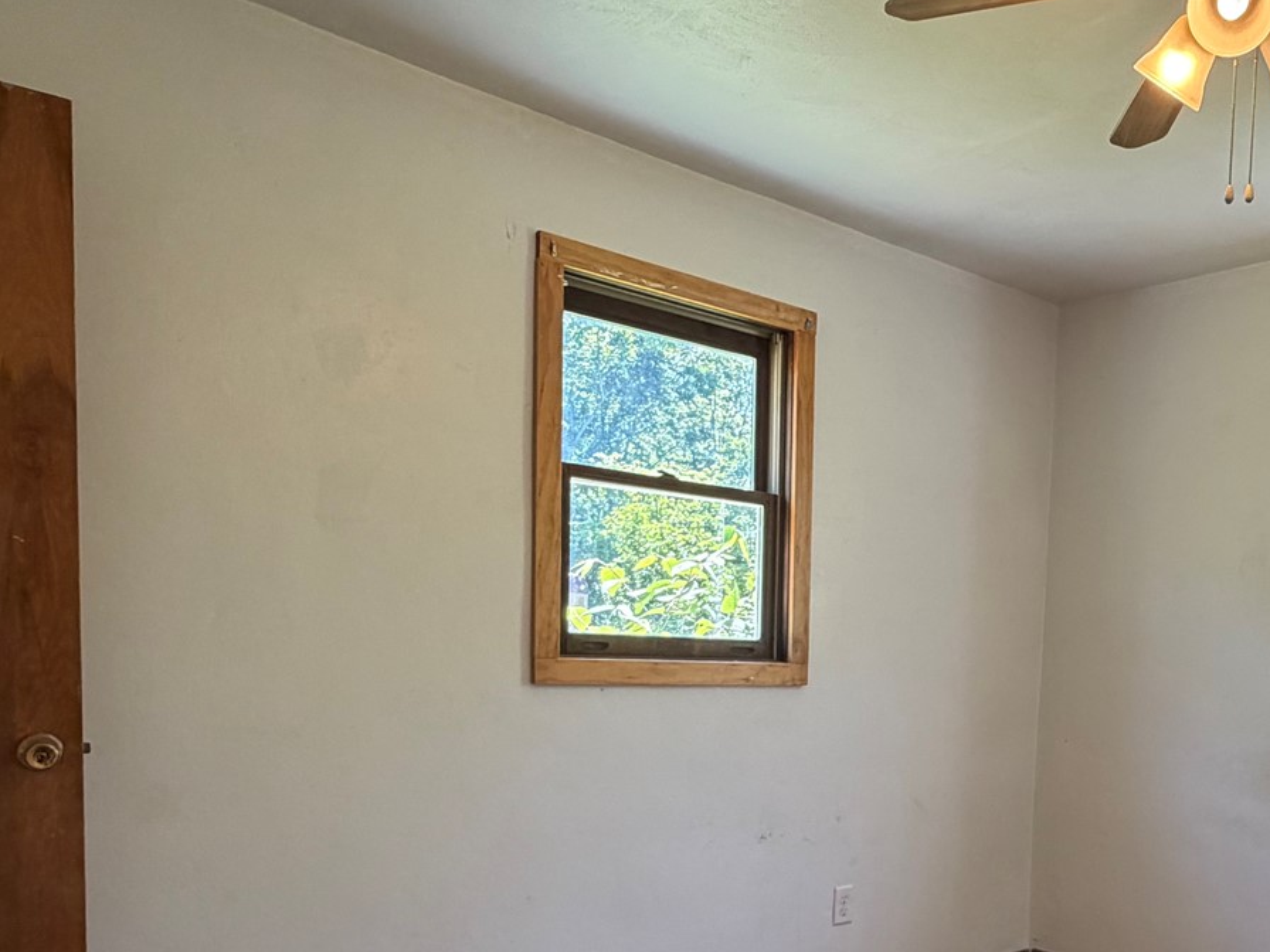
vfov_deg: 42.7
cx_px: 964
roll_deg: -2.2
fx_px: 1174
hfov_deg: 54.0
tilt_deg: -3.7
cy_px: 725
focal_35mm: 32
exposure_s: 1/120
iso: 200
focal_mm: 2.22
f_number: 2.2
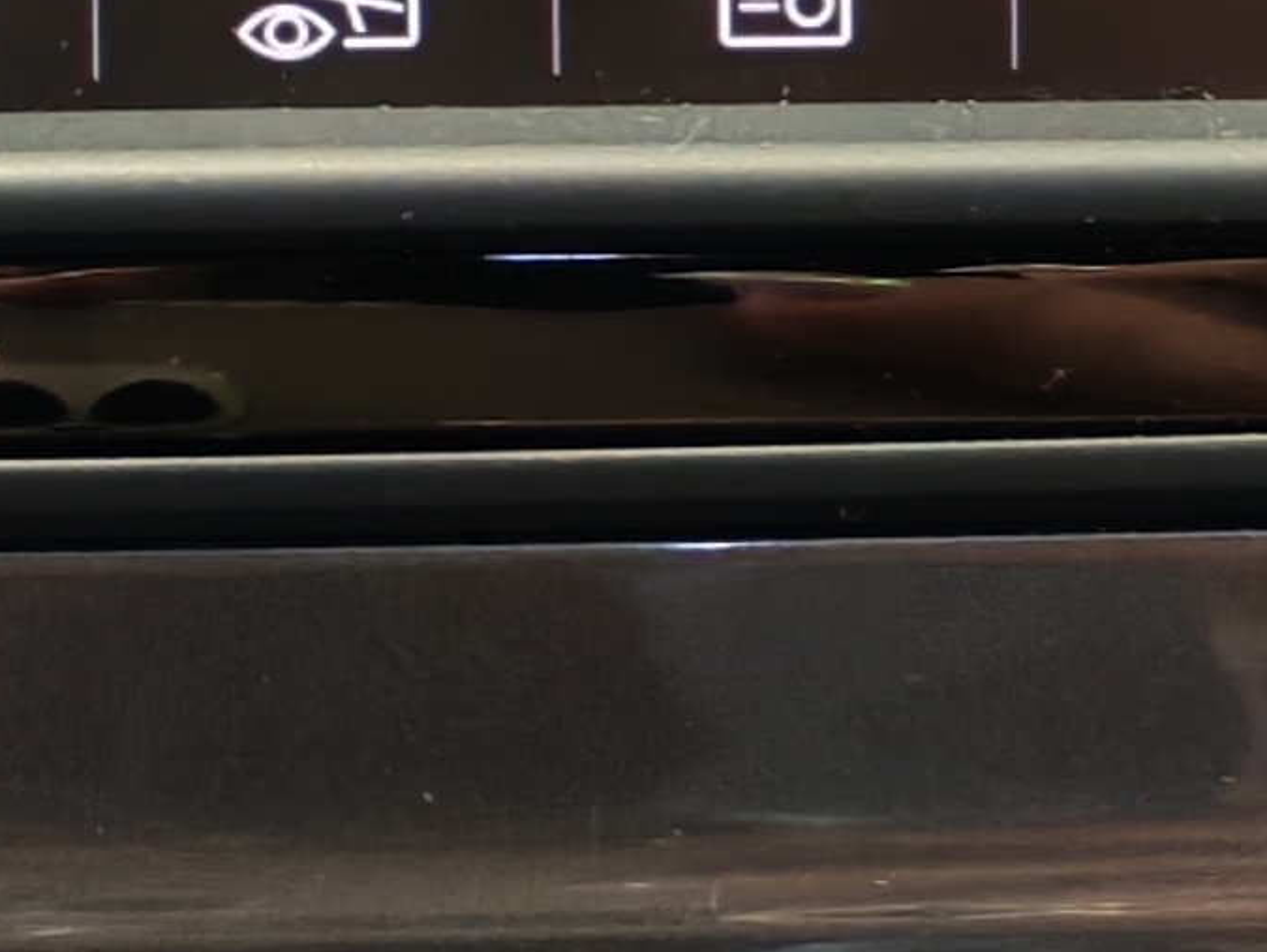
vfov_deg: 7.9
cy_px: 340
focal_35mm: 188
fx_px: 6885
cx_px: 340
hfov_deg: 10.5
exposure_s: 1/50
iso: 1600
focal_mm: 6.12
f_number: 1.9
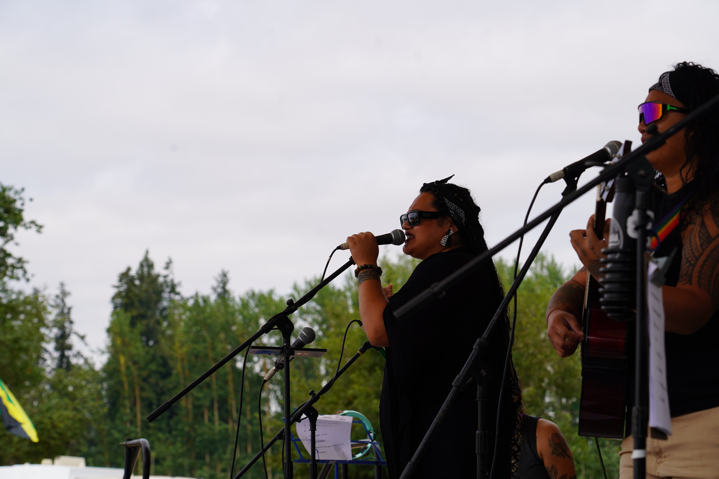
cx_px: 360
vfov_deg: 13.0
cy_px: 240
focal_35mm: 105
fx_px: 2097
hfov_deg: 19.5
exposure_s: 1/250
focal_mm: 105
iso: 100
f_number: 8
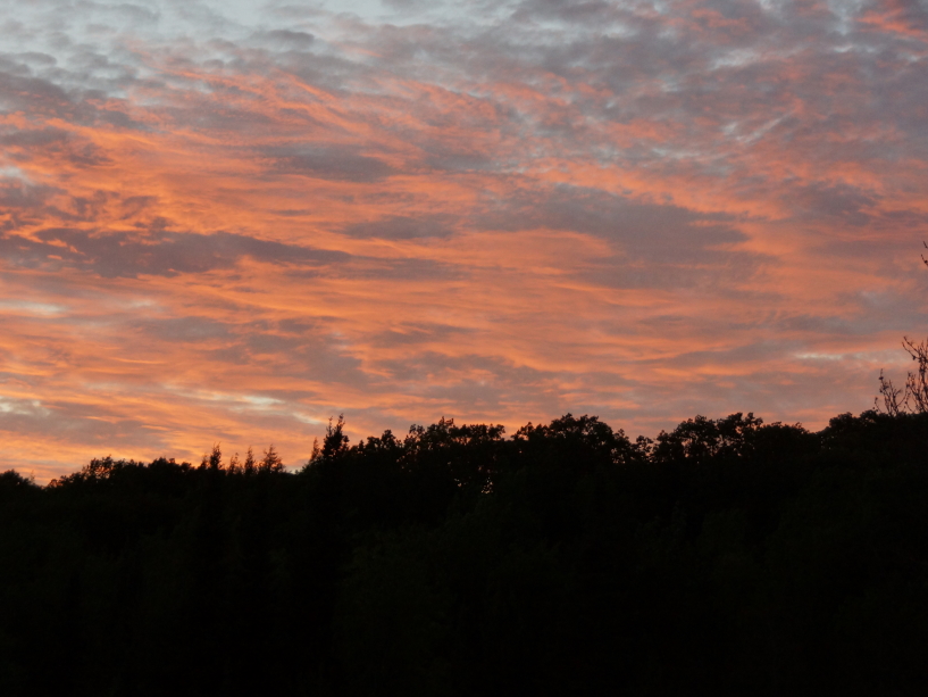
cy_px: 335
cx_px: 452
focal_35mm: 141
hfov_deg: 14.0
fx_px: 3781
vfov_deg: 10.5
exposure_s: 1/125
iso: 800
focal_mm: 80
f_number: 5.6
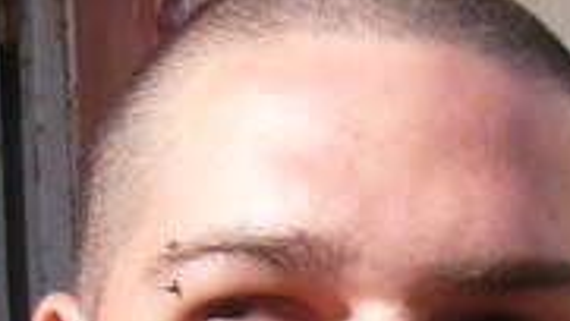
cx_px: 661
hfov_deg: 15.4
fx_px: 2041
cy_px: 548
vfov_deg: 8.7
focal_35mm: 135
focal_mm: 5.8
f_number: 8
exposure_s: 1/160
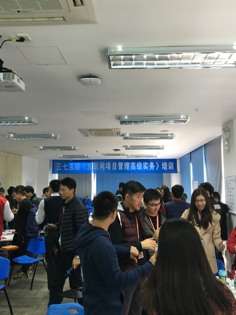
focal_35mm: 30
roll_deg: +1.4
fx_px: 273
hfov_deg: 46.8
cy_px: 155
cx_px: 119
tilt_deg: +7.1
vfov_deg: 60.0
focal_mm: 4.15
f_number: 2.2
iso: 125
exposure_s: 1/33
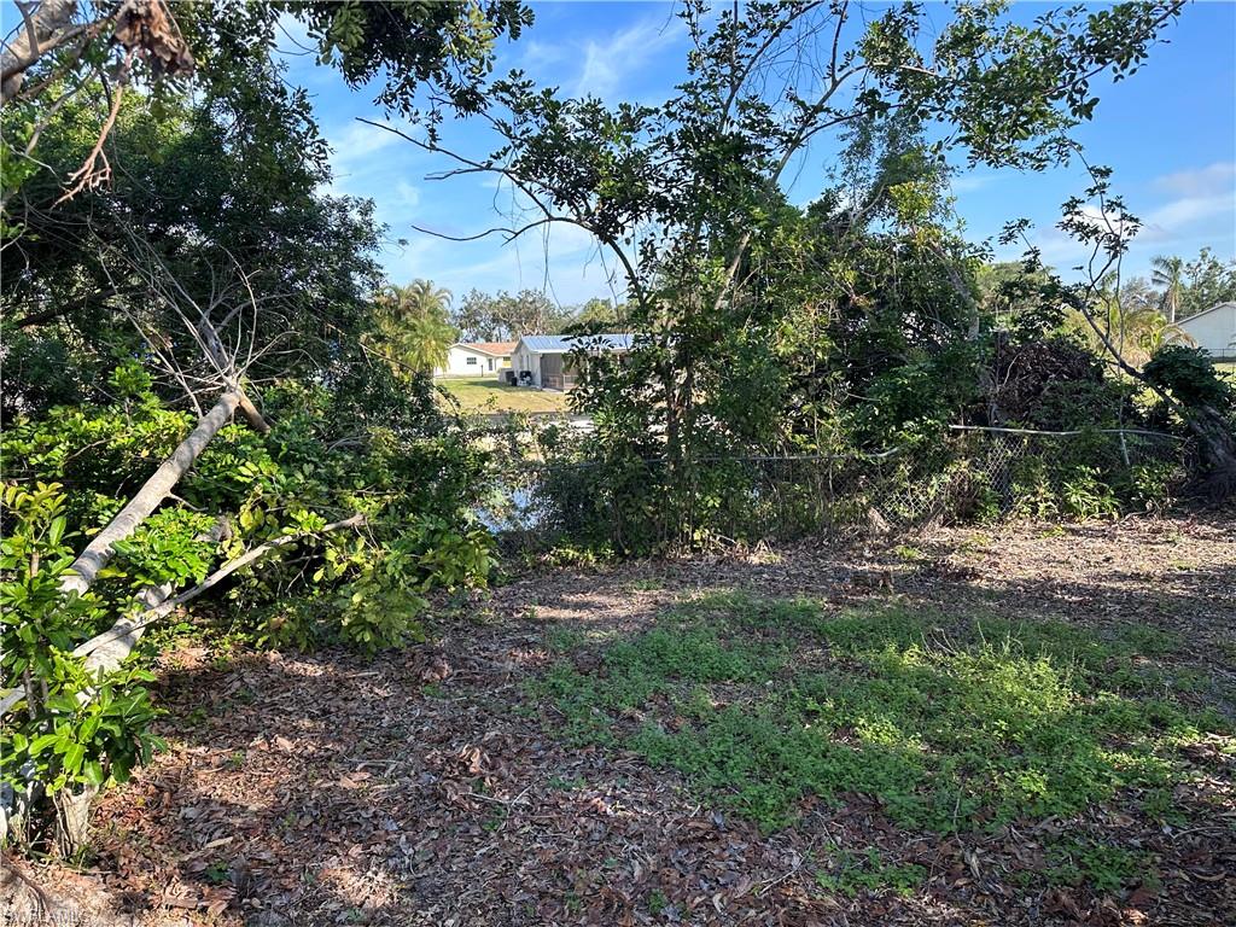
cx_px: 618
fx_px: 857
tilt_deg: -6.7
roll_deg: +1.1
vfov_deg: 56.8
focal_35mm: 24
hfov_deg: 71.6
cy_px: 464
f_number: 1.78
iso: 80
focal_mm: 6.86
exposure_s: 1/829
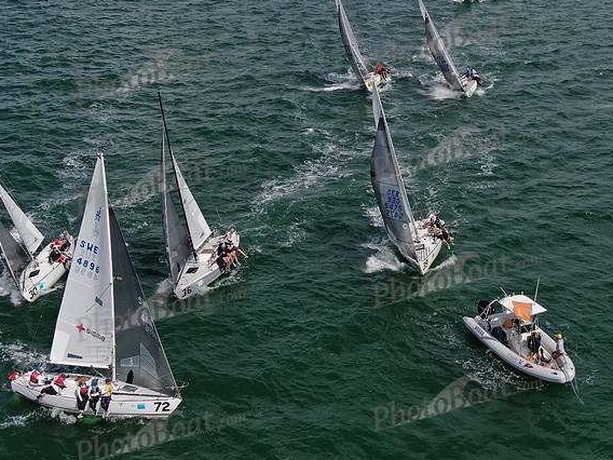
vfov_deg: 29.7
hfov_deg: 38.9
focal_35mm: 49
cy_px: 231
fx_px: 868
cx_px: 310
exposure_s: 1/1250
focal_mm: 8.6
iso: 100
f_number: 3.8
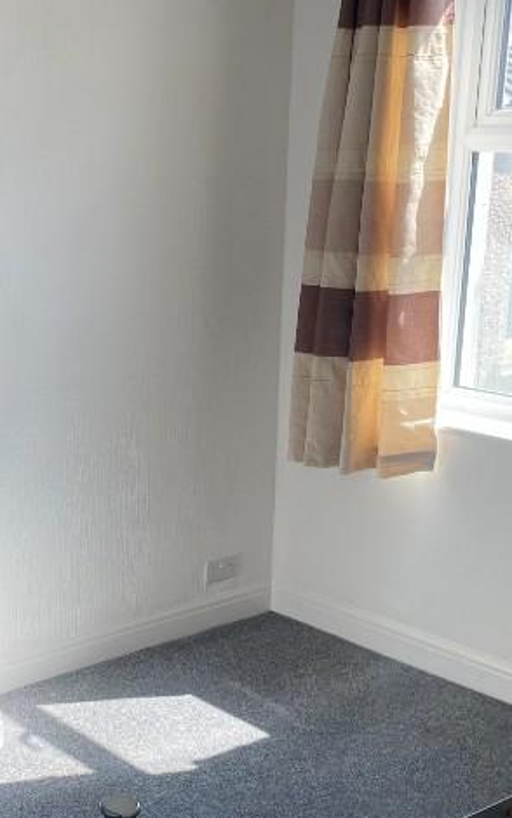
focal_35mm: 60
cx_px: -3
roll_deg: +1.8
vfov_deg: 33.5
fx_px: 1339
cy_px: 580
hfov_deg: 20.9
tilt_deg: -19.2
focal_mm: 4.25
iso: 32
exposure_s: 1/262
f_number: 1.8
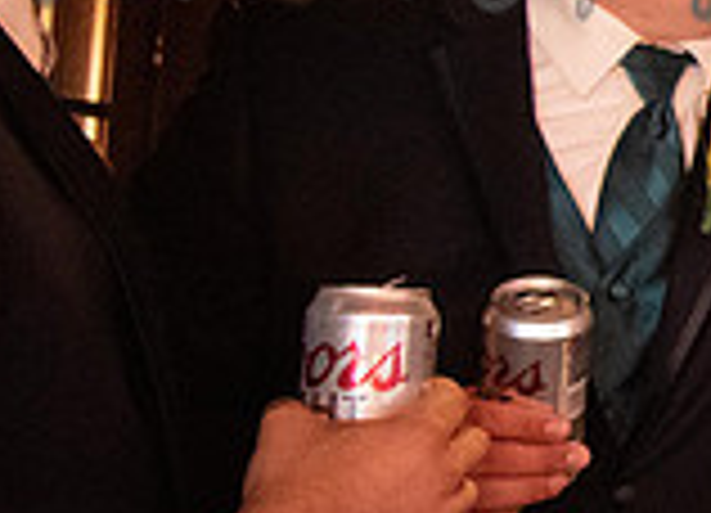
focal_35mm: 88
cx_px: 1395
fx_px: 1783
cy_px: 206
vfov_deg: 16.4
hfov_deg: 17.1
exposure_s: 1/60
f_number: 5
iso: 6400
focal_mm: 14
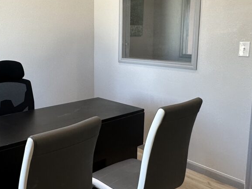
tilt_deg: -8.2
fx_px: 269
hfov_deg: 48.6
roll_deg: +0.9
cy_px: 78
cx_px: 70
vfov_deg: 38.6
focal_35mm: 37
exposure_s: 1/120
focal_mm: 2.22
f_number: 2.2
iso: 160
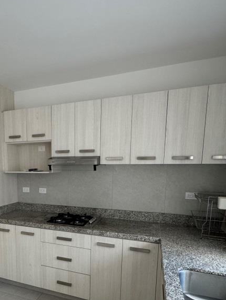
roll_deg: +0.9
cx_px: 59
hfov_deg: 52.7
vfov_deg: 67.7
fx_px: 218
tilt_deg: -7.3
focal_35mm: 25
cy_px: 196
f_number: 2.2
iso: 250
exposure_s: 1/99
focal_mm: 2.22
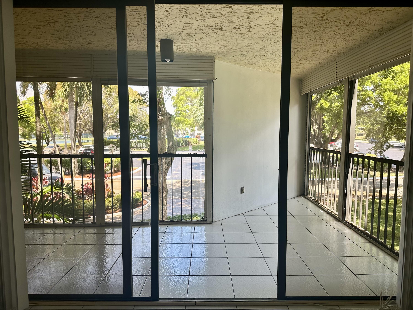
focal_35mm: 24
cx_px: 206
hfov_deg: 71.6
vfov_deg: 56.8
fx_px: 286
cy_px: 155
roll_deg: -0.1
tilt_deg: -4.3
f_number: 1.78
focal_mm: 6.86
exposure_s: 1/157
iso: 64
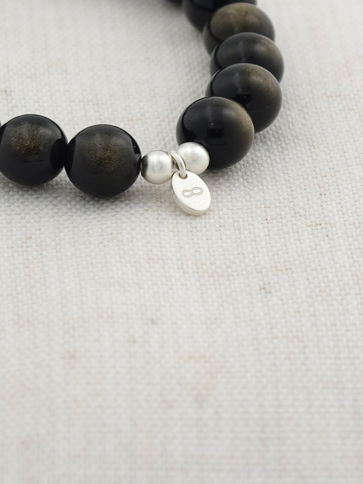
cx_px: 182
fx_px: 1888
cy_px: 242
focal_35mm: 135
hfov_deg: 11.0
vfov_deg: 14.6
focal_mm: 22.48
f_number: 16
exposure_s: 1/100
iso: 80
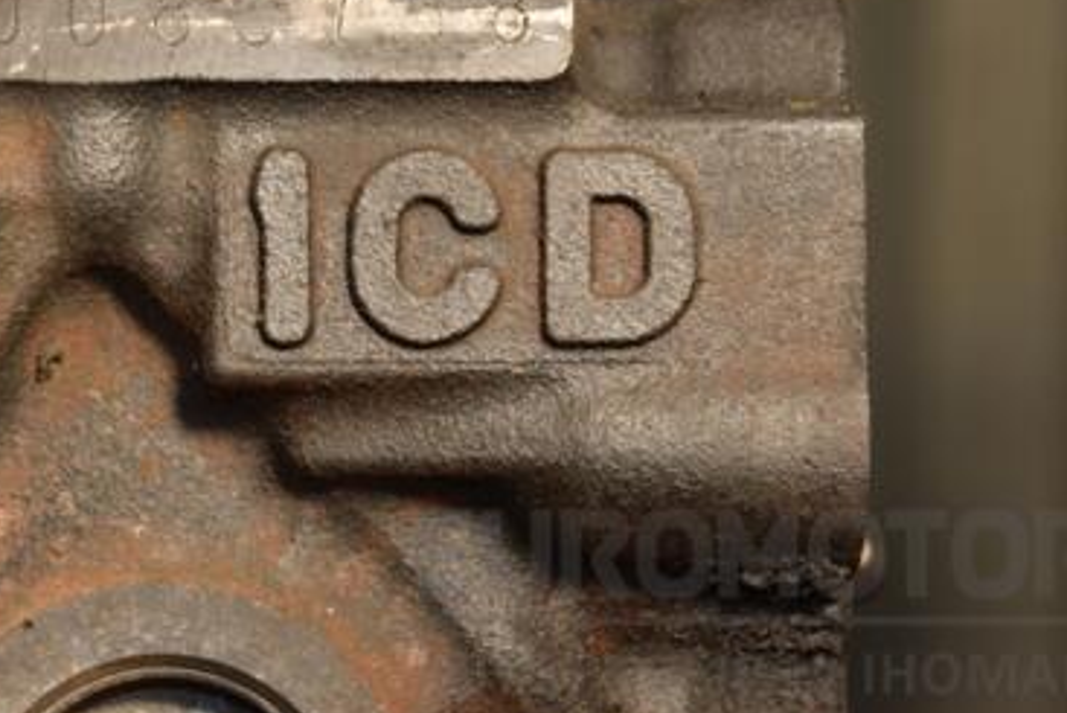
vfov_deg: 7.5
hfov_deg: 11.2
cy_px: 166
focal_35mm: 184
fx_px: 5450
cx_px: 361
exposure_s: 1/100
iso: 800
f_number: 5.3
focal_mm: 75
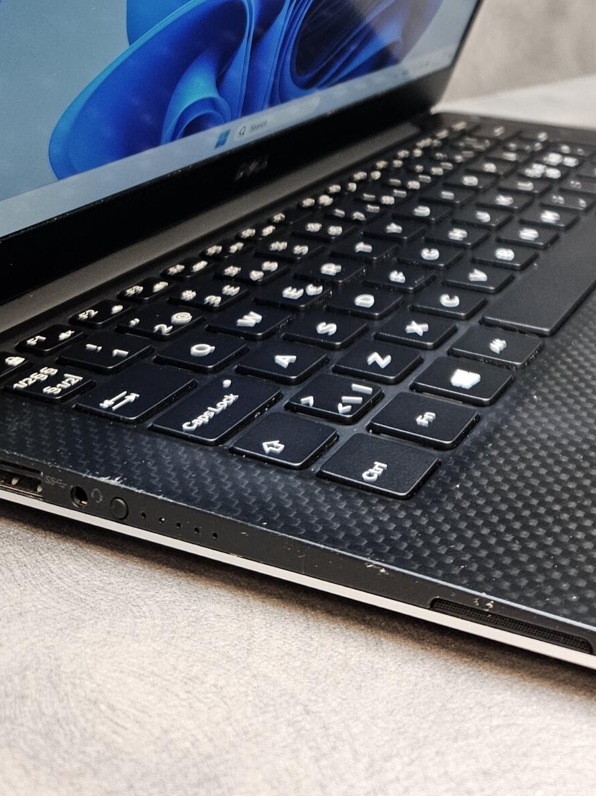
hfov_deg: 28.8
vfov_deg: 33.8
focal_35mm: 50
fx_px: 1148
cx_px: 429
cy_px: -53
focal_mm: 5.4
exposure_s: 1/100
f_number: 1.8
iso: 400
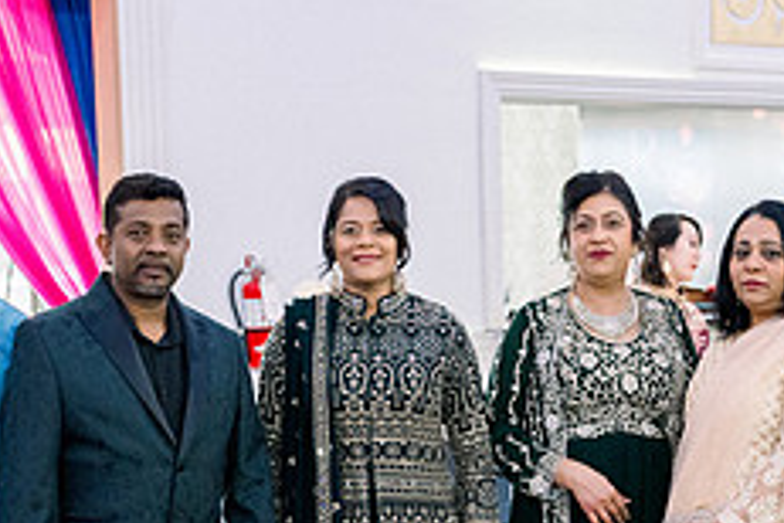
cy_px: 596
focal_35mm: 103
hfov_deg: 19.8
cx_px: 434
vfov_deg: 13.0
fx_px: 2243
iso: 3200
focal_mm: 41
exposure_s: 1/160
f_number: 2.8
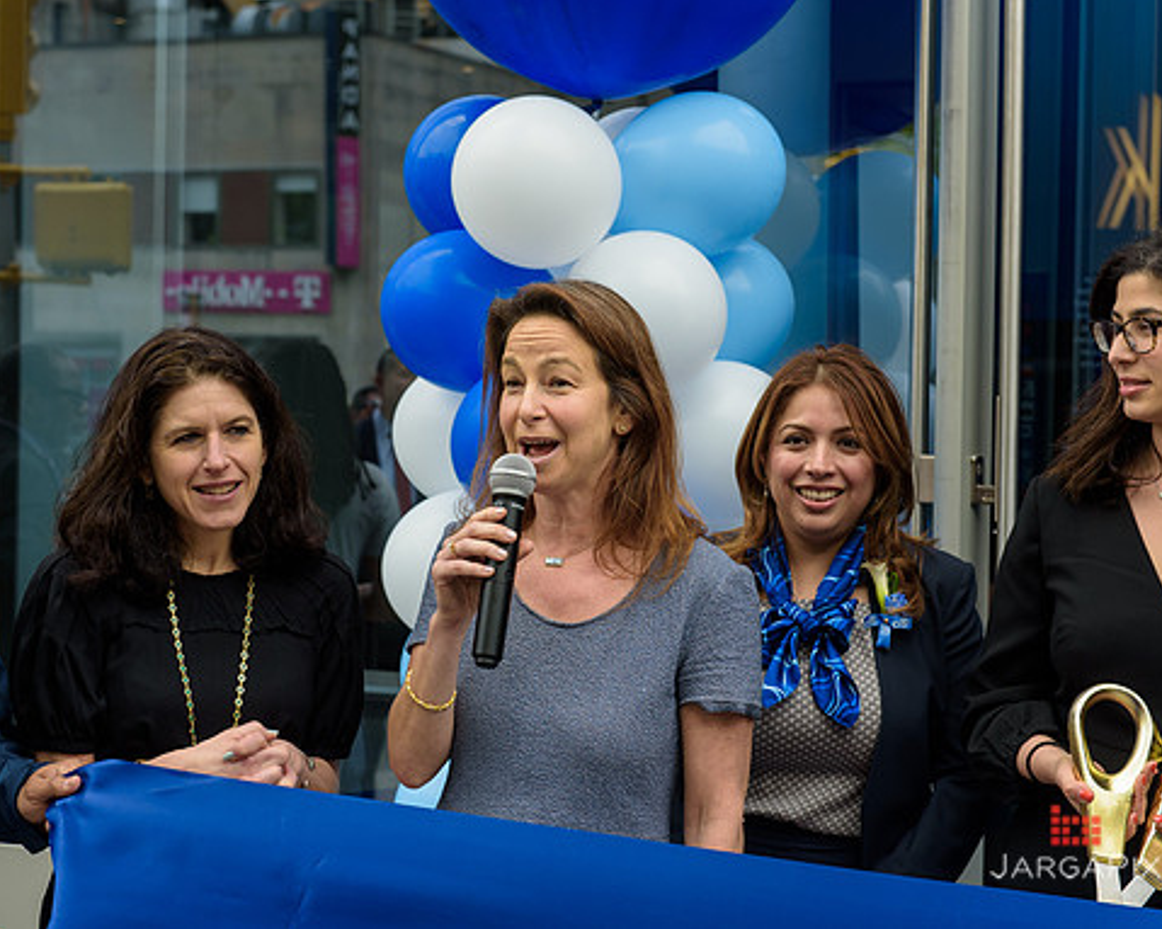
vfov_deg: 20.4
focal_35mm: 75
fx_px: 2579
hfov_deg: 25.4
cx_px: 519
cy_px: 462
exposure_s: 1/250
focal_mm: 66
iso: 200
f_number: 5
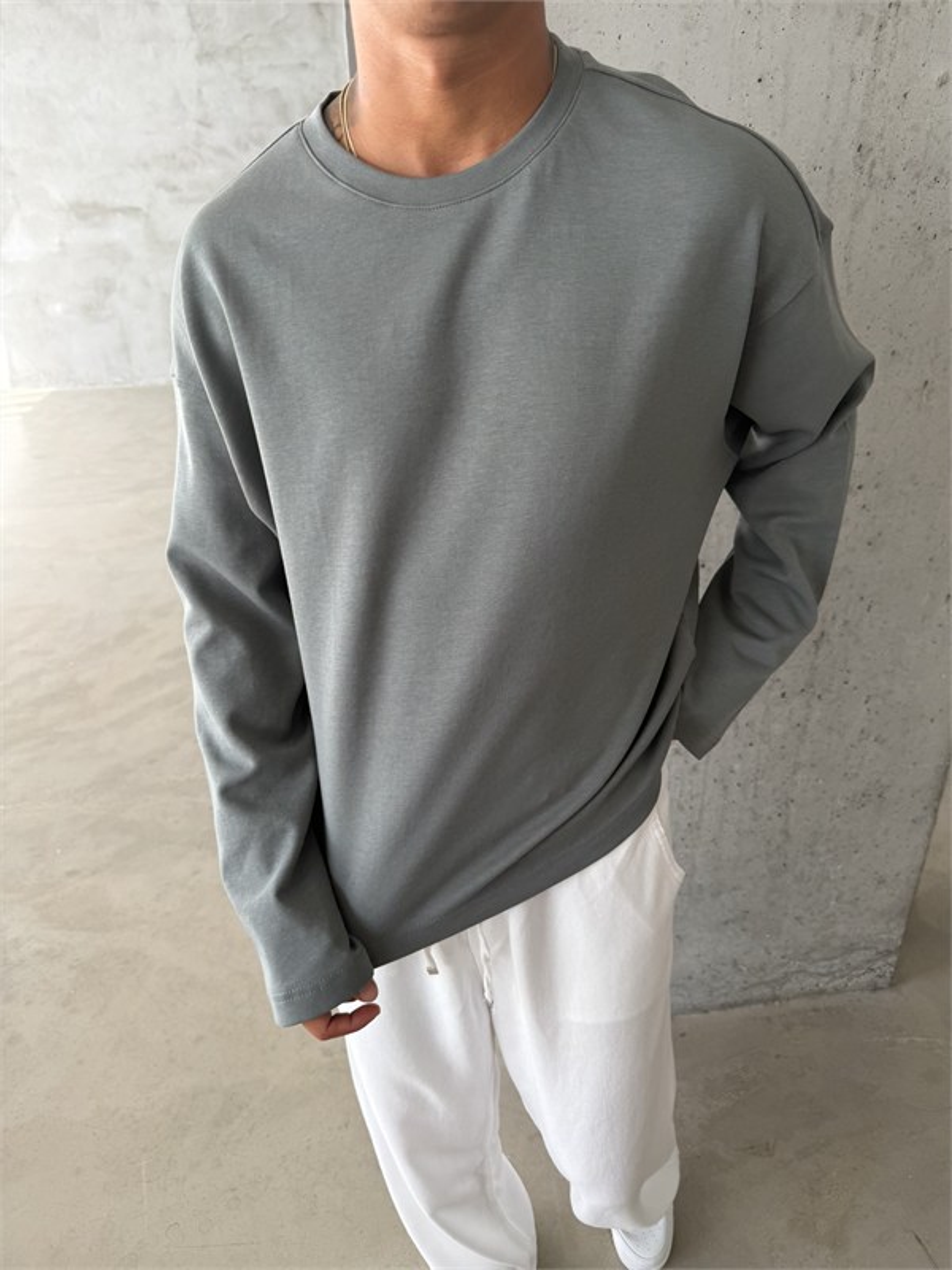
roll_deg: +1.7
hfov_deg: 56.8
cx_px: 476
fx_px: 880
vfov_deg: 71.6
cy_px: 635
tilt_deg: -27.9
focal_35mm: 24
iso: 64
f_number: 1.78
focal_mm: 6.76
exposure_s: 1/156
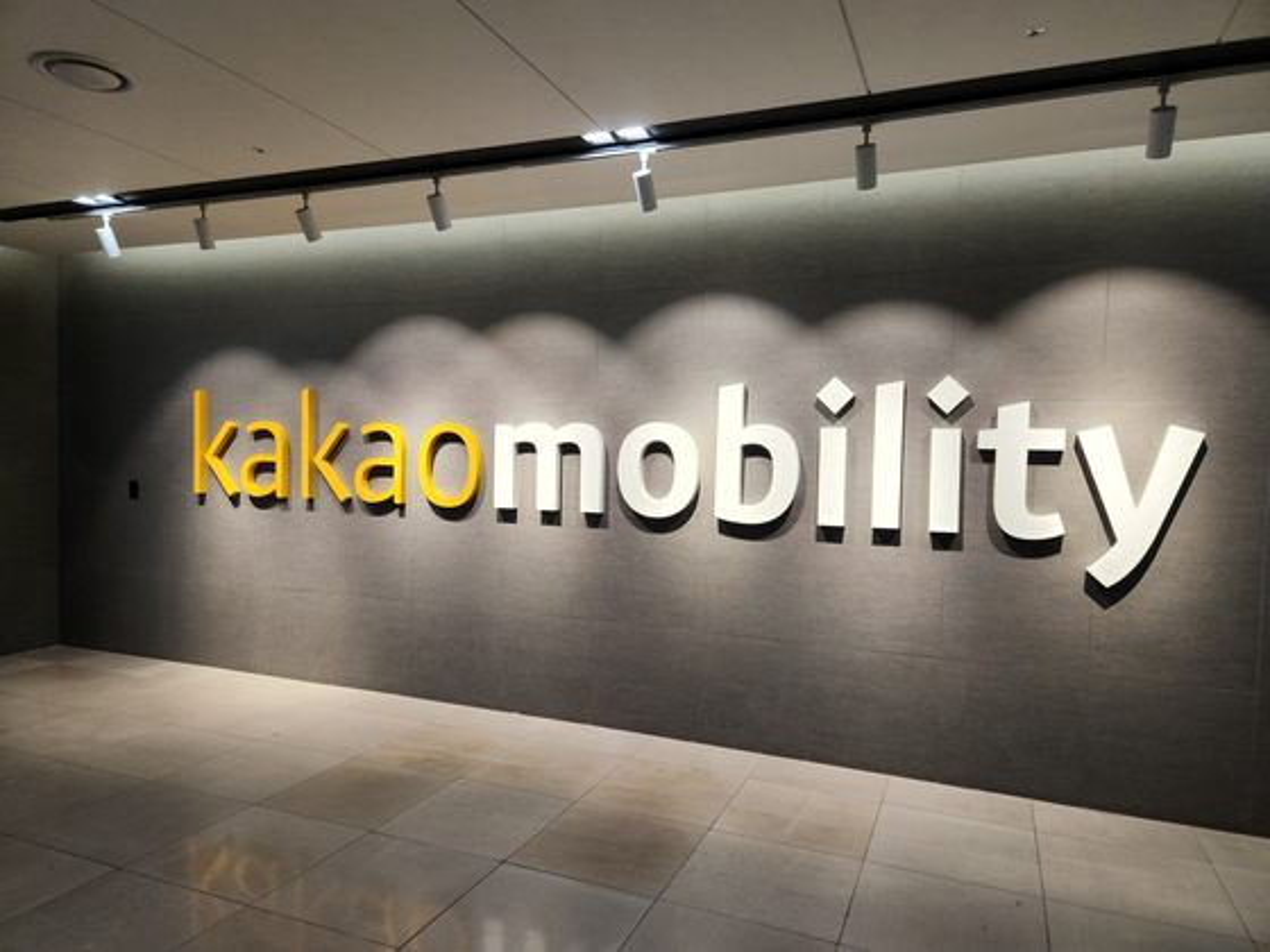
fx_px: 844
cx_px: 635
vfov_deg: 58.9
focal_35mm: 23
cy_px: 476
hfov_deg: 73.9
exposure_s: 1/60
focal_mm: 5.4
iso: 100
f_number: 1.8
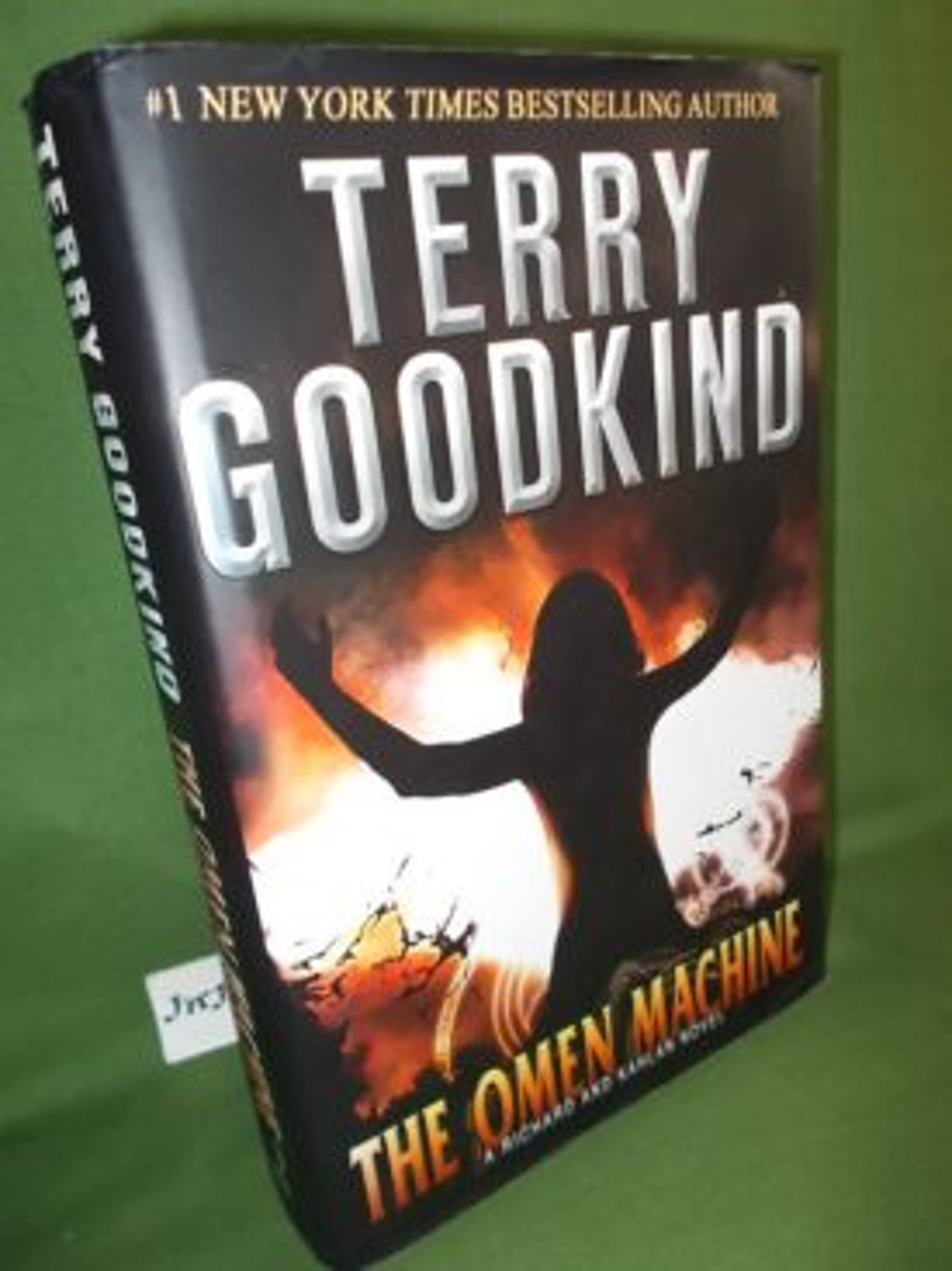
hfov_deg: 53.0
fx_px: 954
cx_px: 476
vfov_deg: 67.3
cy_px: 636
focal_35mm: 26
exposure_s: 1/25
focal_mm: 4.6
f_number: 3.2
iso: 200
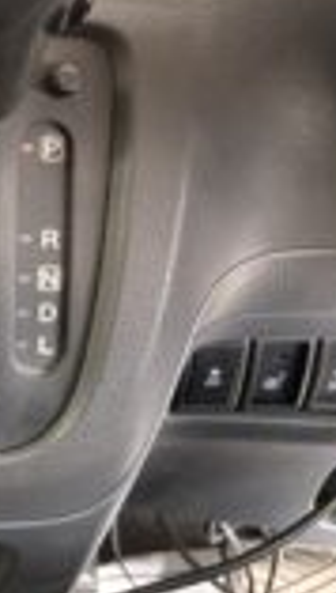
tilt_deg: -22.9
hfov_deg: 16.1
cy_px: 153
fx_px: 992
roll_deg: +1.6
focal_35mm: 63
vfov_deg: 32.7
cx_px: -276
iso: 640
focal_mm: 5.96
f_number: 1.6
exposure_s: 1/40
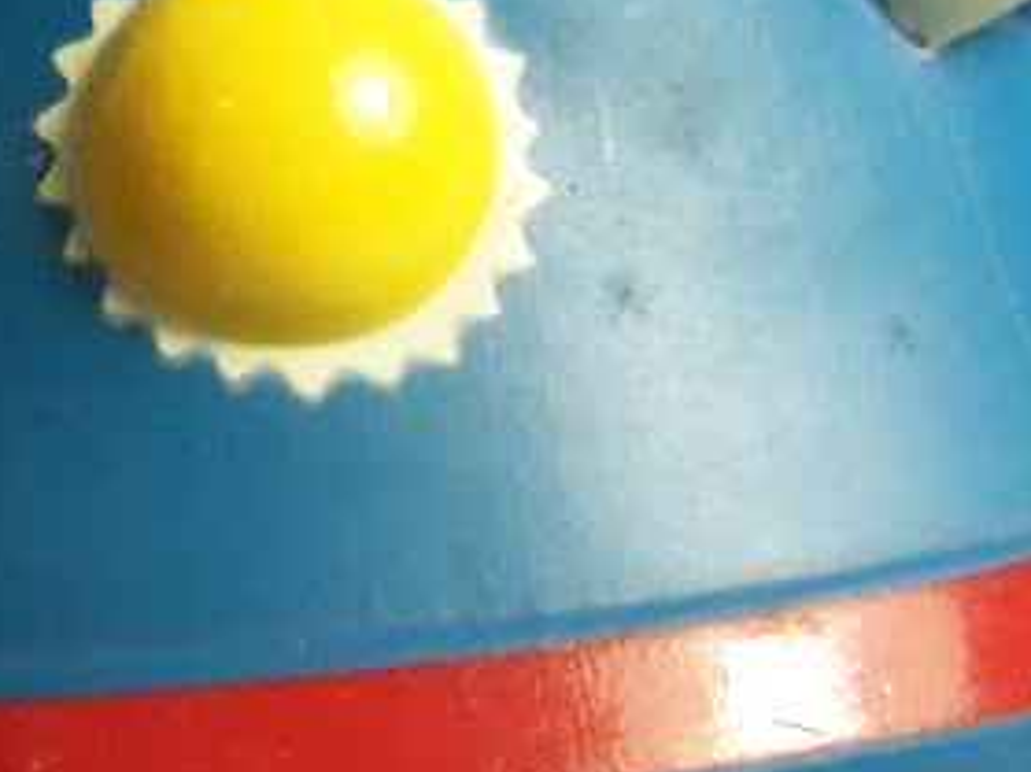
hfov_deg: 12.1
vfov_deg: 9.3
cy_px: 144
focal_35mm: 159
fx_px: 4734
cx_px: -292
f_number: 2.8
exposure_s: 1/125
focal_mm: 5.6
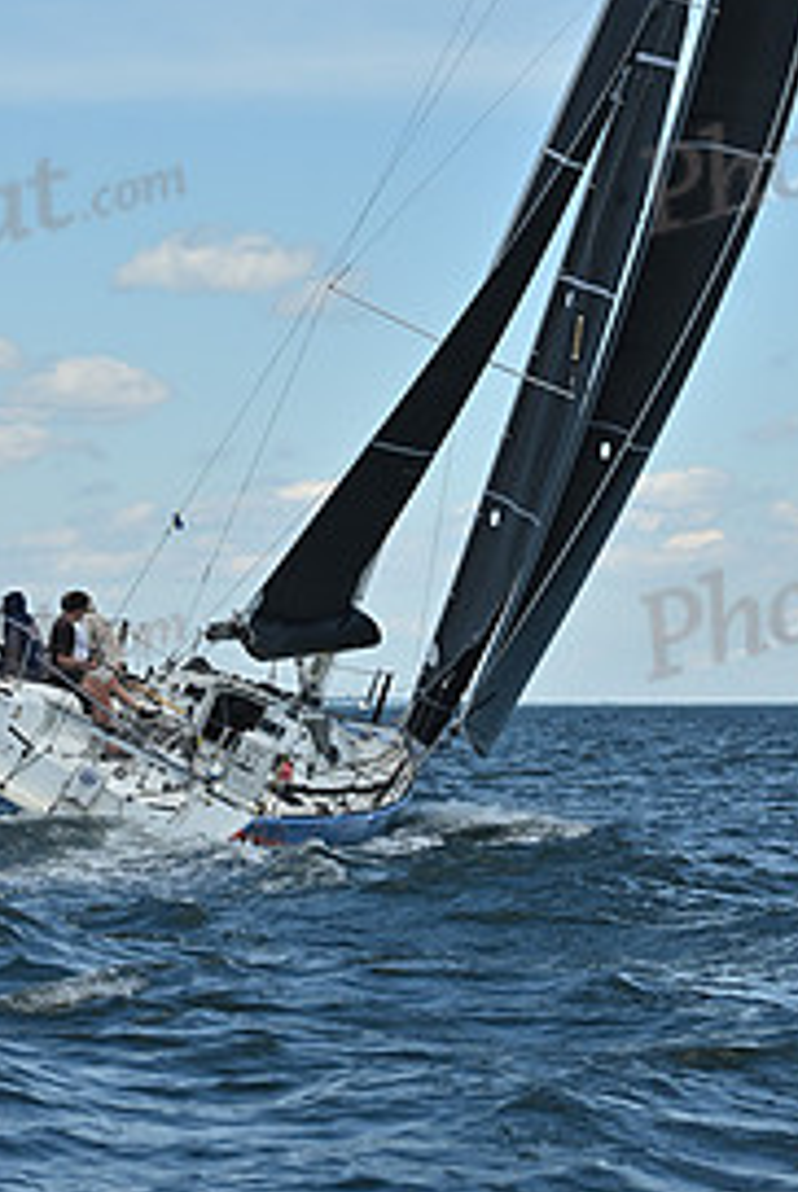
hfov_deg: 9.2
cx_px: 414
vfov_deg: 13.5
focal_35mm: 149
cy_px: -44
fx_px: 4941
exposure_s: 1/1250
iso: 250
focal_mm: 70
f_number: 8
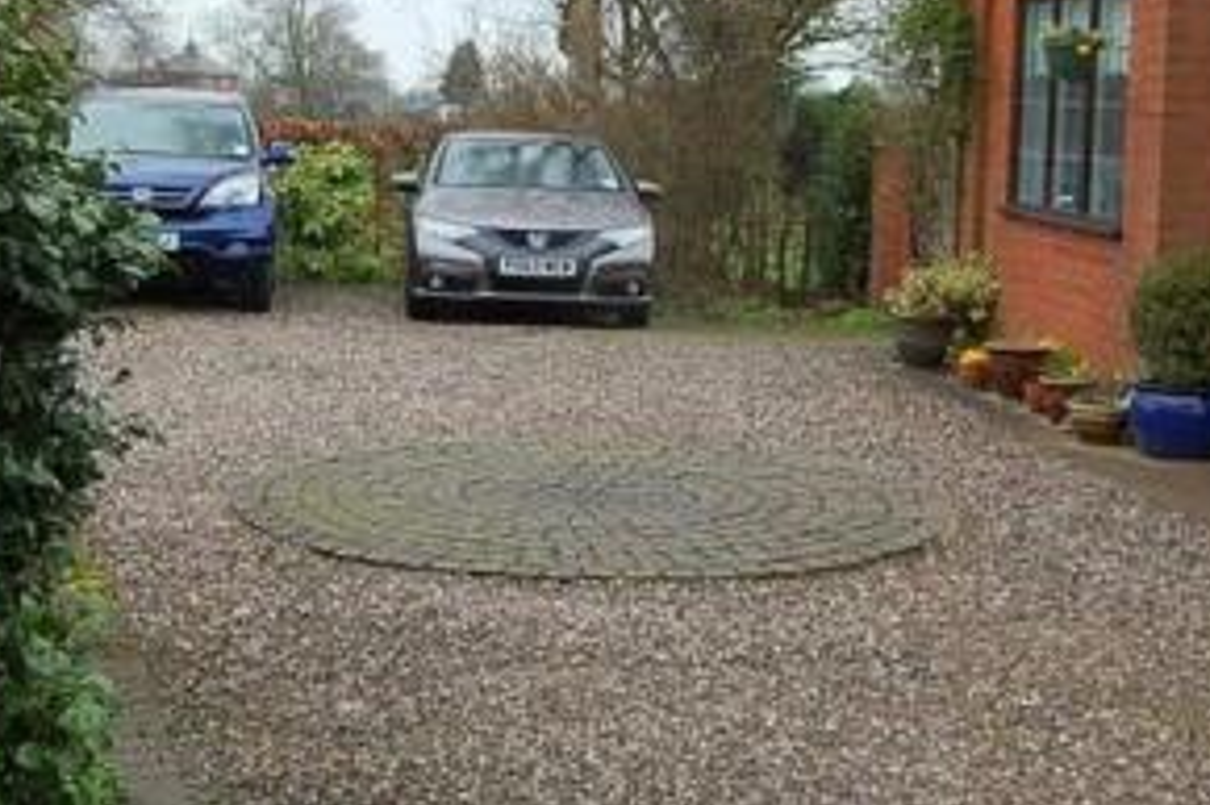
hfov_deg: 32.9
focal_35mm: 61
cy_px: 254
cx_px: 572
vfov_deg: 22.1
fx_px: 2049
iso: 200
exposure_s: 1/160
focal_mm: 18
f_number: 6.3
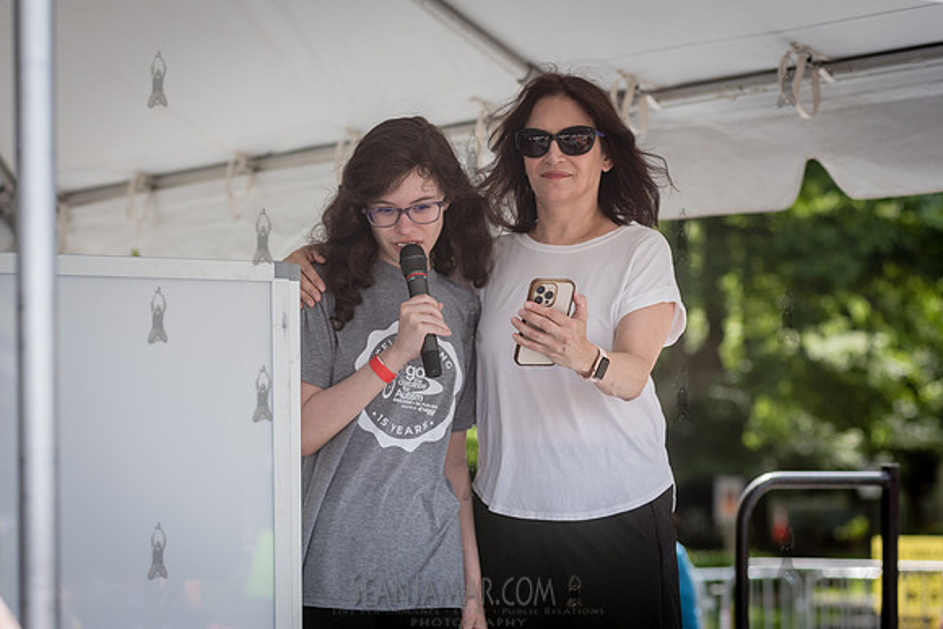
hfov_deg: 19.5
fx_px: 2751
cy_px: 314
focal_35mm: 105
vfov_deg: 13.0
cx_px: 472
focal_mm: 105
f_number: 4.5
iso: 250
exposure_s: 1/500
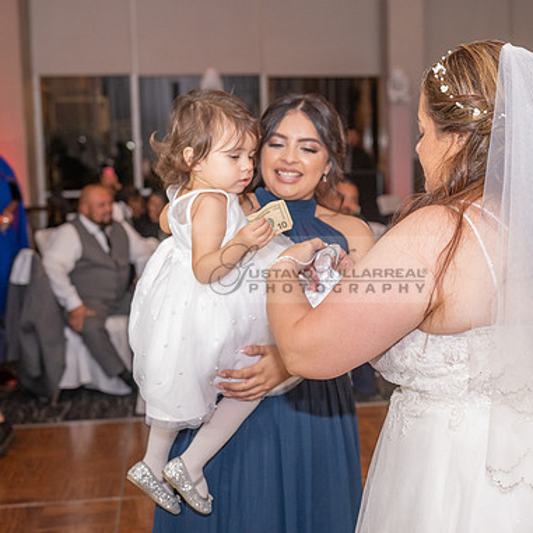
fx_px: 993
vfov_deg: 30.0
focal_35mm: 57
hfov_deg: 30.0
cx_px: 319
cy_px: 269
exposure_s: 1/160
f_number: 3.5
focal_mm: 44
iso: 1600
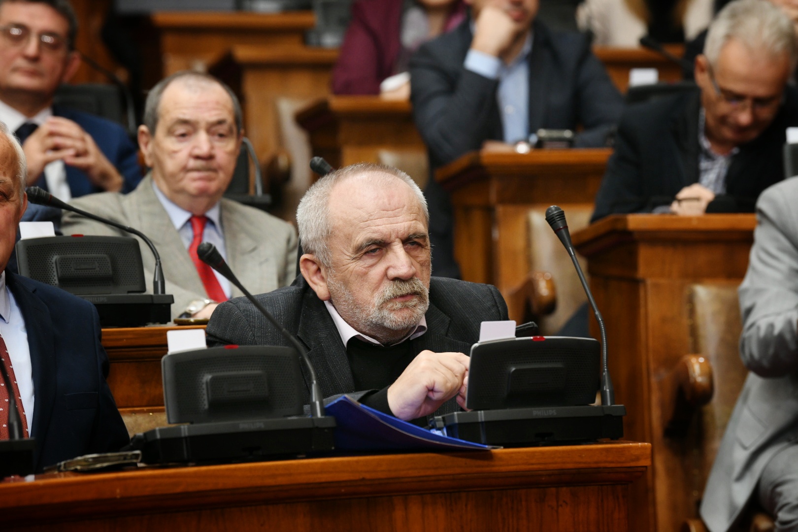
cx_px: 399
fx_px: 3768
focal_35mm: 170
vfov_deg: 8.1
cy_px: 266
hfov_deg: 12.1
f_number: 5
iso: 2000
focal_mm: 170
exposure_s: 1/160
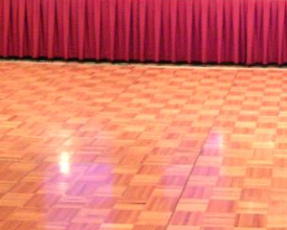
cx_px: 281
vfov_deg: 19.8
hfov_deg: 24.9
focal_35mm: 73
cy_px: -40
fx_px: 620
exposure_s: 1/1.5
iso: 400
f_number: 2.8
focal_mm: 5.8
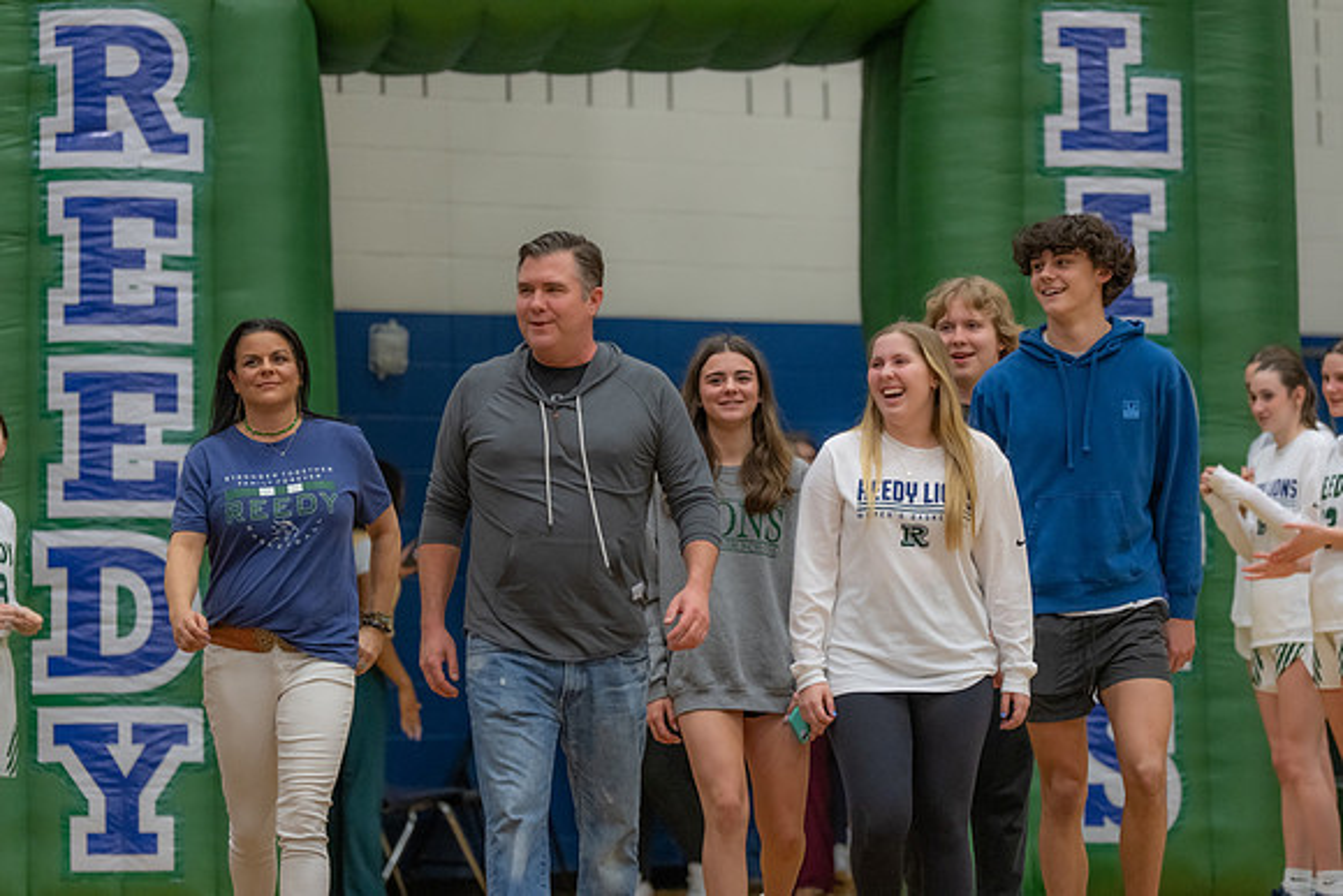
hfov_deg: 13.9
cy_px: 448
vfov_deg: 9.3
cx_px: 672
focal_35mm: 148
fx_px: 5509
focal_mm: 135
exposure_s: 1/400
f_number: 2.8
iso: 2000
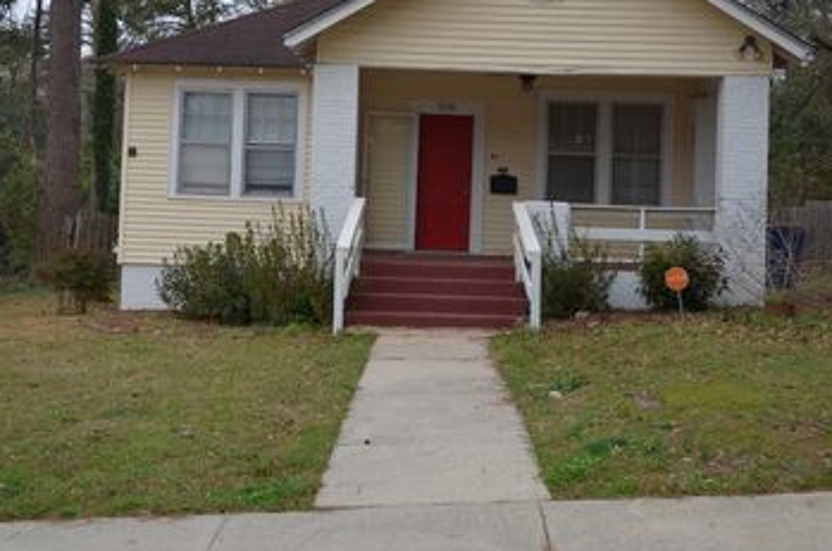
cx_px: 420
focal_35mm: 43
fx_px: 992
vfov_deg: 30.7
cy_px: 166
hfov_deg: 45.5
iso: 125
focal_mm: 20
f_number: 3.8
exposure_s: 1/500
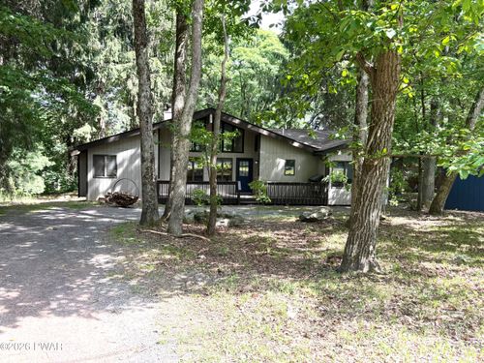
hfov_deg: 67.3
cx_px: 242
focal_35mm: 26
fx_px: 364
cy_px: 182
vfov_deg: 53.1
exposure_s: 1/507
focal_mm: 5.96
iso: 64
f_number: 1.6
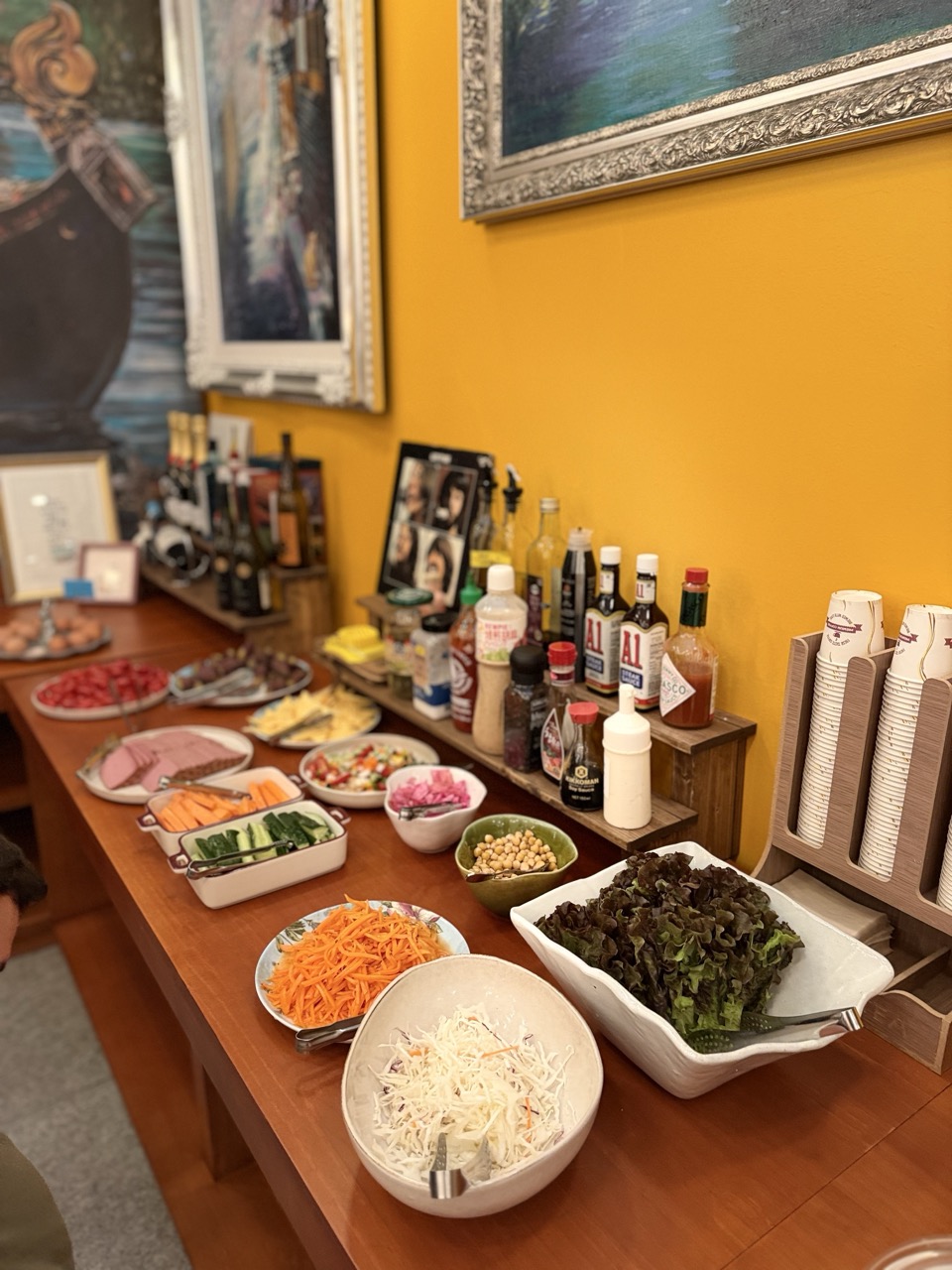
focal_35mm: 24
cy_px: 635
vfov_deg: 71.6
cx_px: 476
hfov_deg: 56.8
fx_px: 880
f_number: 1.78
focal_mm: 6.76
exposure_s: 1/60
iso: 320
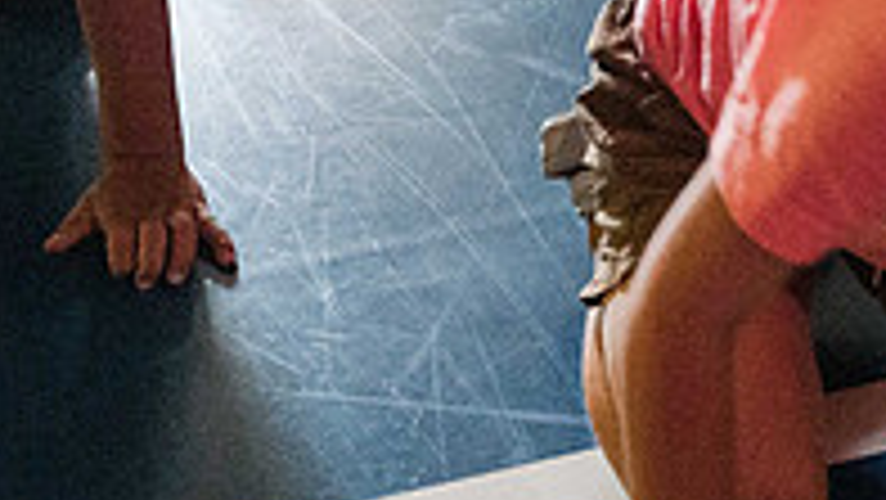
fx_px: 2303
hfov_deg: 21.7
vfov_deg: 12.1
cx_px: 600
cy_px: -129
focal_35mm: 98
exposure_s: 1/60
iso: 11400
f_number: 4
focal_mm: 30
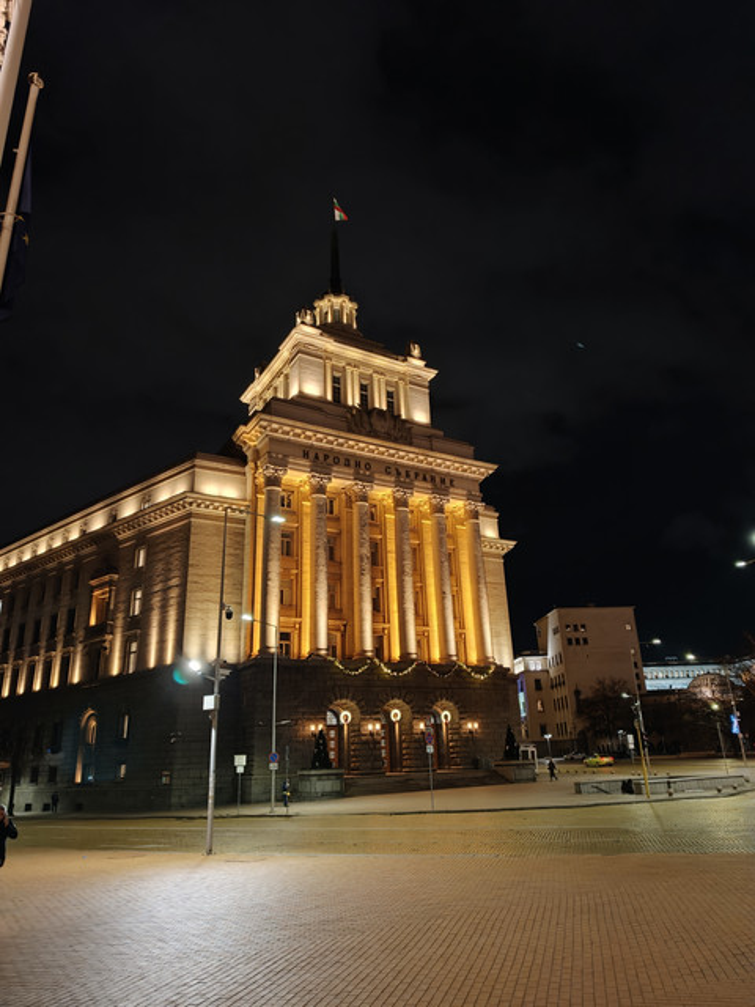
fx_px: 669
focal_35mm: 23
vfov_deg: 73.9
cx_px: 378
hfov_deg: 58.9
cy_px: 504
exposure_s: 1/50
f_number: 1.5
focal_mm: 6.75
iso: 1600
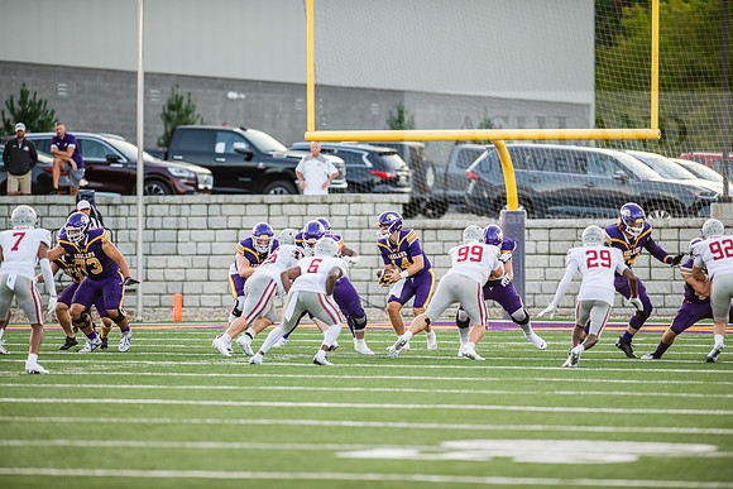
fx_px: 6109
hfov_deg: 6.9
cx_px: 366
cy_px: 244
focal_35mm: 300
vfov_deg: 4.6
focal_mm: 300
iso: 1250
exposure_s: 1/1000
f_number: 3.2
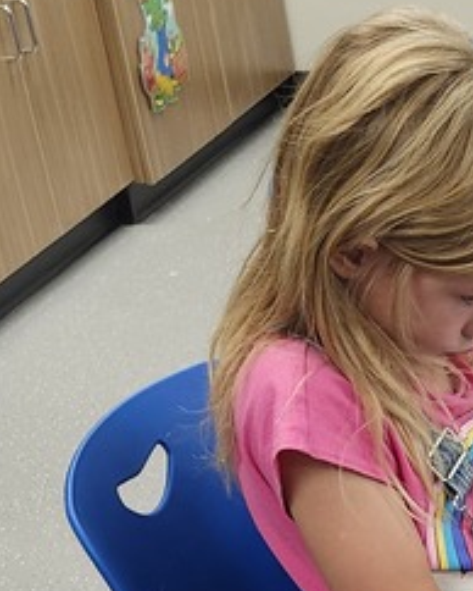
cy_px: 784
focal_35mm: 95
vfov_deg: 18.6
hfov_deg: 14.3
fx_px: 1660
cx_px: 851
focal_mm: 5.54
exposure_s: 1/120
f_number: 1.8
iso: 400
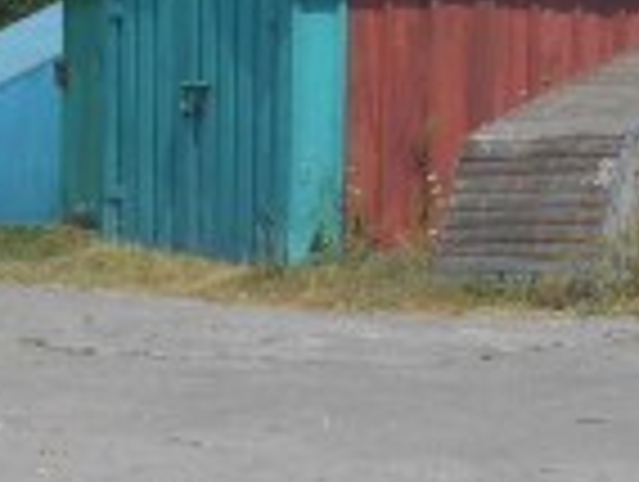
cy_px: 207
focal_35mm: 278
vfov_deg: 5.4
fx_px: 5140
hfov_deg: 7.1
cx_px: 612
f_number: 5.3
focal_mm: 11.6
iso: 80
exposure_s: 1/500
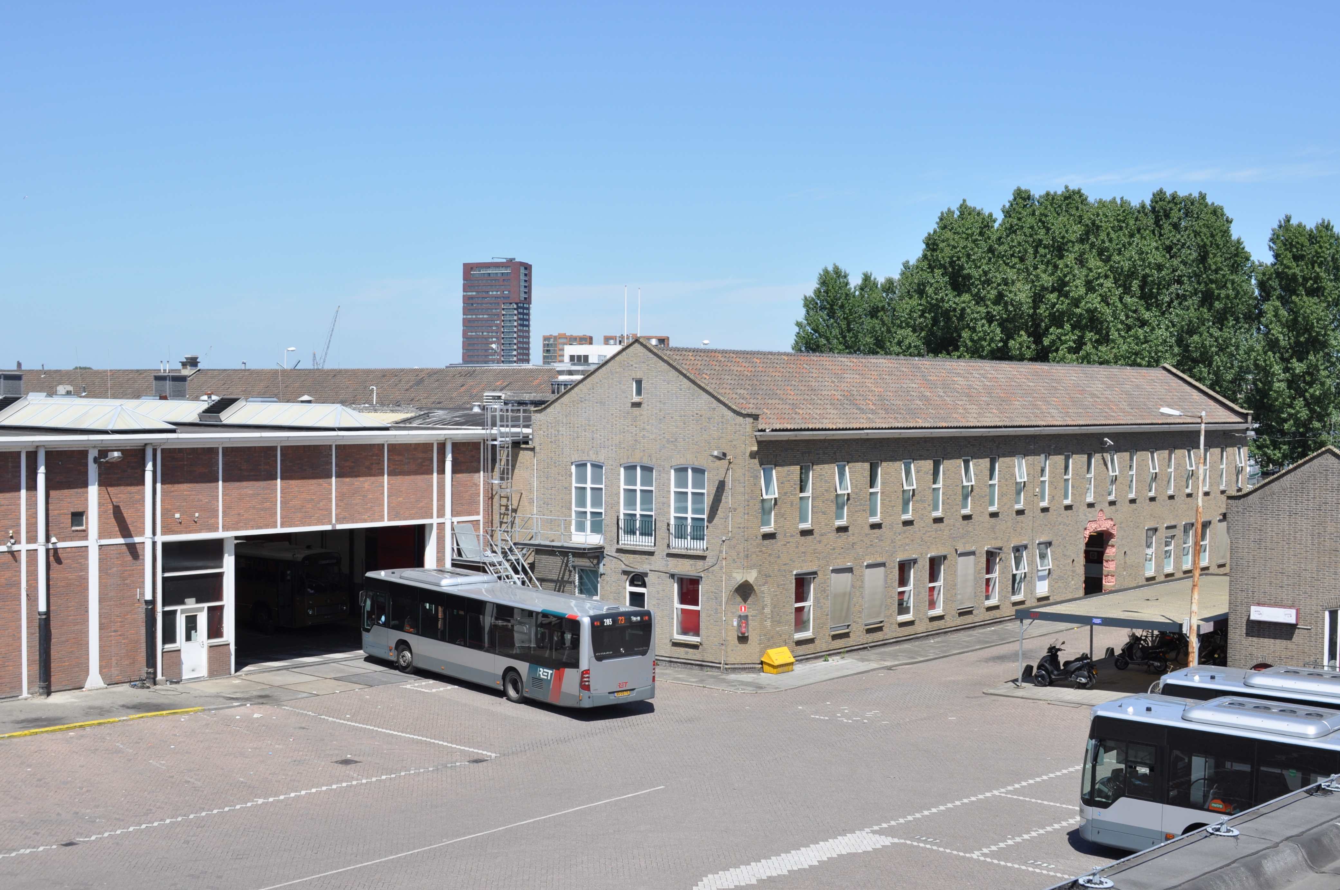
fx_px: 1673
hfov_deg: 43.7
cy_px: 445
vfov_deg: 29.8
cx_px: 670
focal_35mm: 45
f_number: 9
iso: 200
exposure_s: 1/320
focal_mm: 30
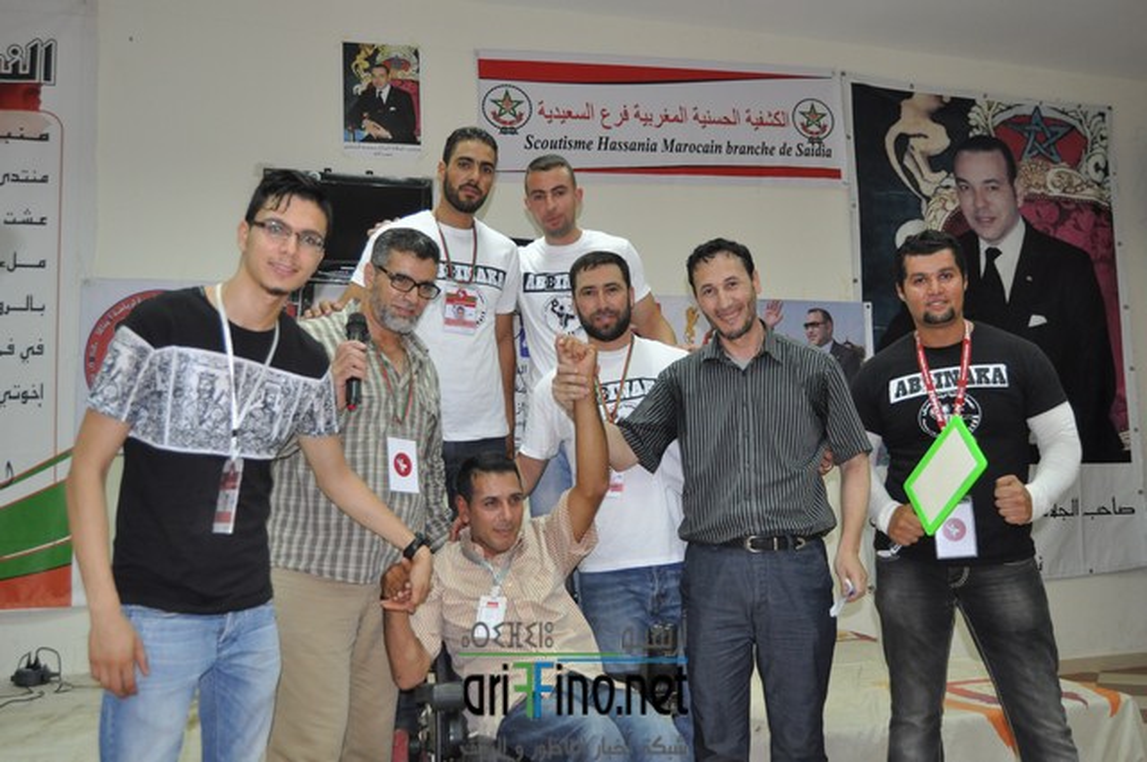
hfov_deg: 57.3
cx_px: 574
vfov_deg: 39.9
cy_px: 381
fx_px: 1050
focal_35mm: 33
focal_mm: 22
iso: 800
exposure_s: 1/60
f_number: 3.5
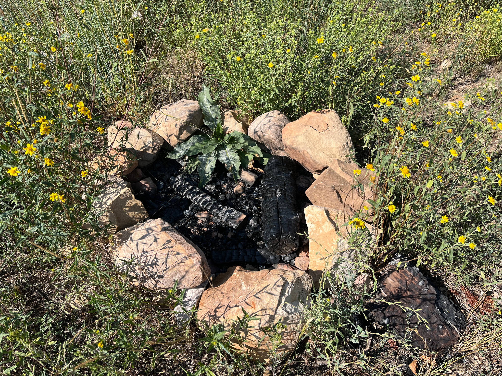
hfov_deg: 67.3
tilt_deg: -46.5
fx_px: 377
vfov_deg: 53.1
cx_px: 251
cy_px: 188
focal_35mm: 26
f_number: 1.6
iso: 50
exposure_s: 1/2179
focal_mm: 5.1
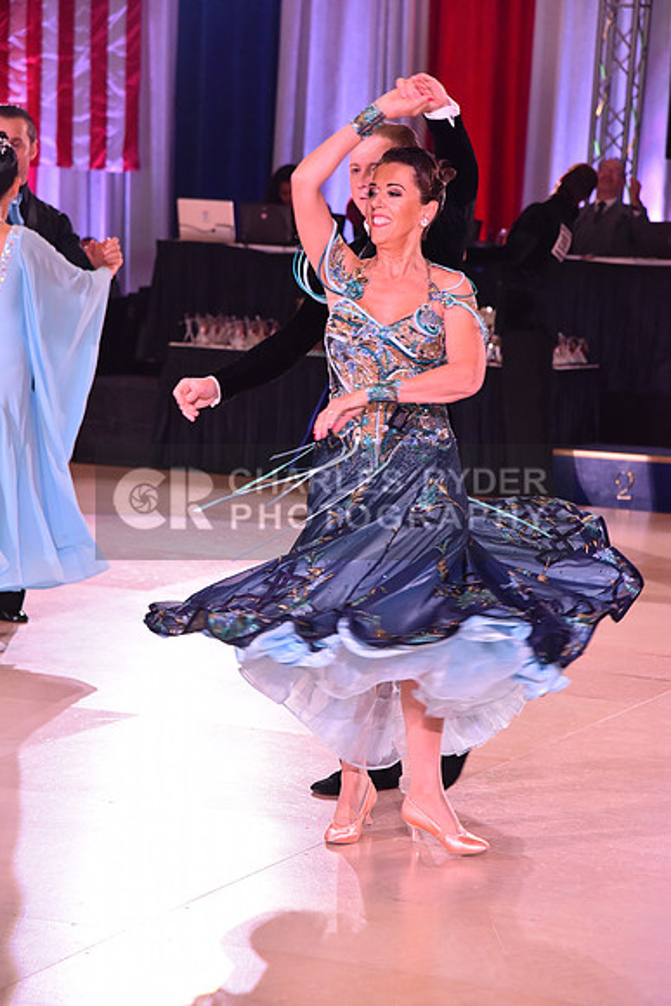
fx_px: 3073
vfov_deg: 18.6
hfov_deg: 12.5
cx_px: 336
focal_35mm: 110
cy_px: 503
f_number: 6.3
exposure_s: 1/250
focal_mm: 110
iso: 2500
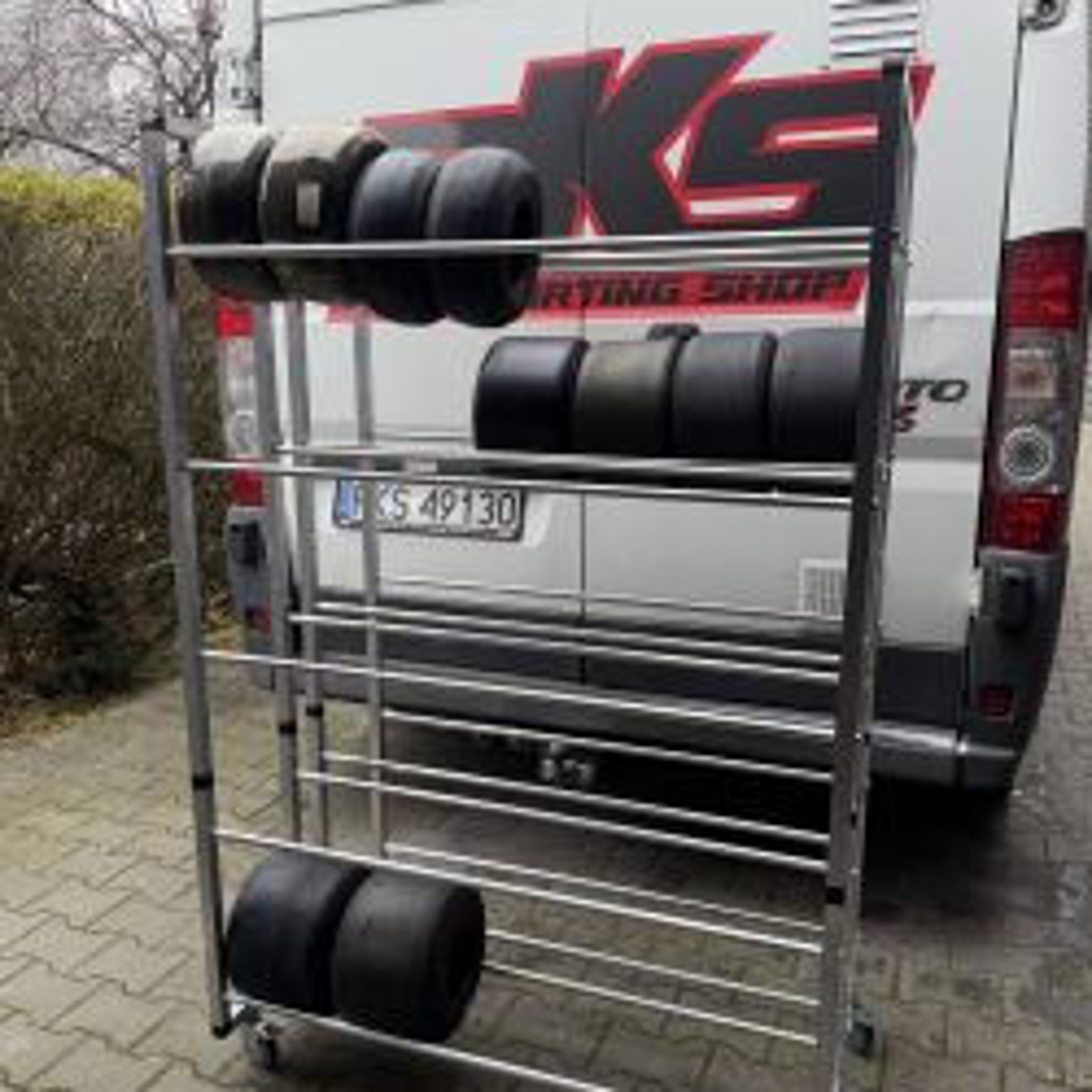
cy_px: 563
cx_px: 550
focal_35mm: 29
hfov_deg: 55.6
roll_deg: +0.6
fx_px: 1035
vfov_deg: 55.6
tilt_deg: -13.7
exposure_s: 1/137
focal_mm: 6.76
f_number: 1.78
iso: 64
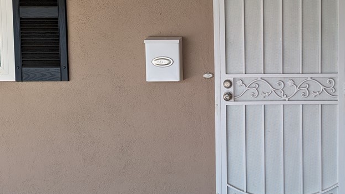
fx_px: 393
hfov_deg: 45.8
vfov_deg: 27.7
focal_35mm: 43
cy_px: 76
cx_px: 256
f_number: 1.85
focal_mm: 6.81
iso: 42
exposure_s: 1/322
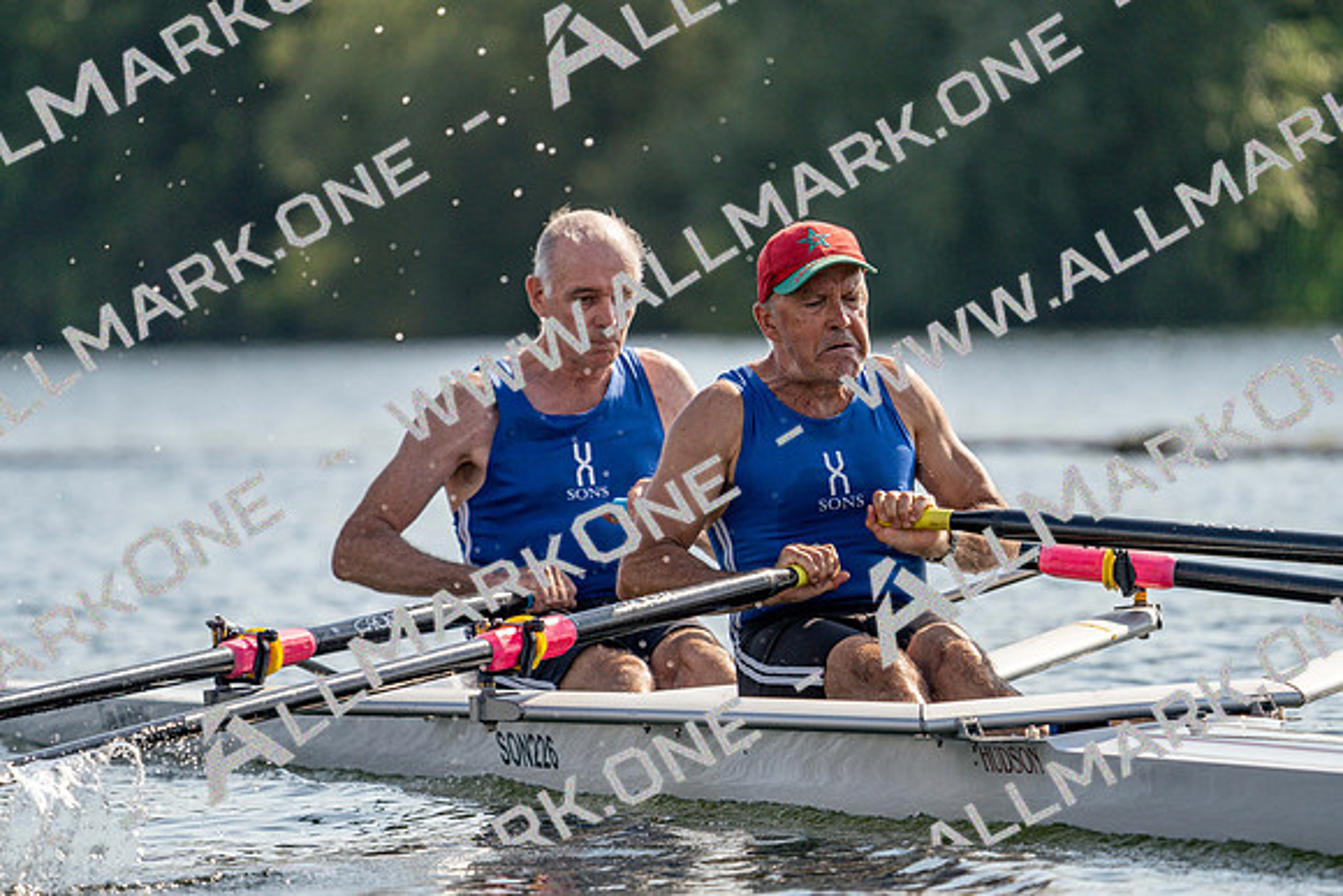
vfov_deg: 3.7
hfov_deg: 5.5
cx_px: 672
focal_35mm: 374
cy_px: 448
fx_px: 13955
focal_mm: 374
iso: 320
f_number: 6.3
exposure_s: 1/1600
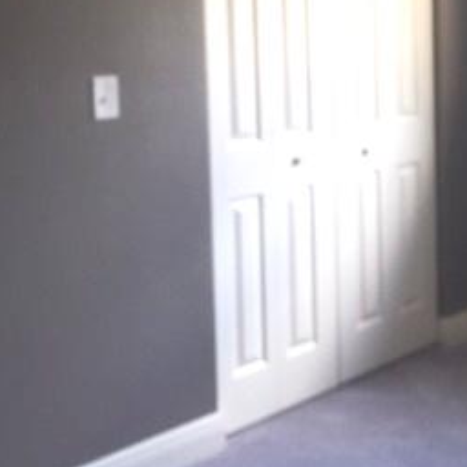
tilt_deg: -4.7
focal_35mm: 64
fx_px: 977
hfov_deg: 25.3
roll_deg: +0.4
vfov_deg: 26.4
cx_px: 491
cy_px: 95
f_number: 2.2
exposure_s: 1/60
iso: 32
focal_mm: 4.15
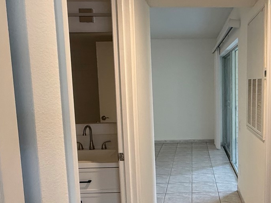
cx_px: 202
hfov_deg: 53.0
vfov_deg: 42.9
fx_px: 258
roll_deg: +1.5
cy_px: 110
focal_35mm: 33
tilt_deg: -5.2
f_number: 2.2
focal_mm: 2.22
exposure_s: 1/99
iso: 250
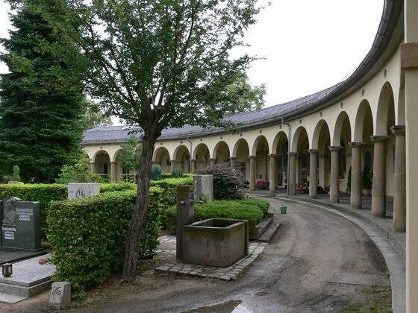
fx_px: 423
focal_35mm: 35
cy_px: 156
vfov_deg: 40.7
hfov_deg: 52.6
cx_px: 209
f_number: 5
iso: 80
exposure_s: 1/125
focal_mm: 7.4
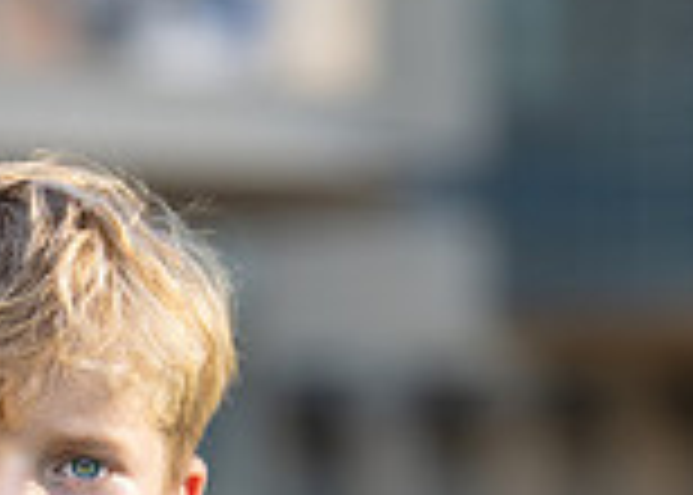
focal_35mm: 252
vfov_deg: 5.6
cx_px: 33
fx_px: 4960
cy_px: 808
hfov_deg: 8.0
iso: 100
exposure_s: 1/4000
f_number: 1.2
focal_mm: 50
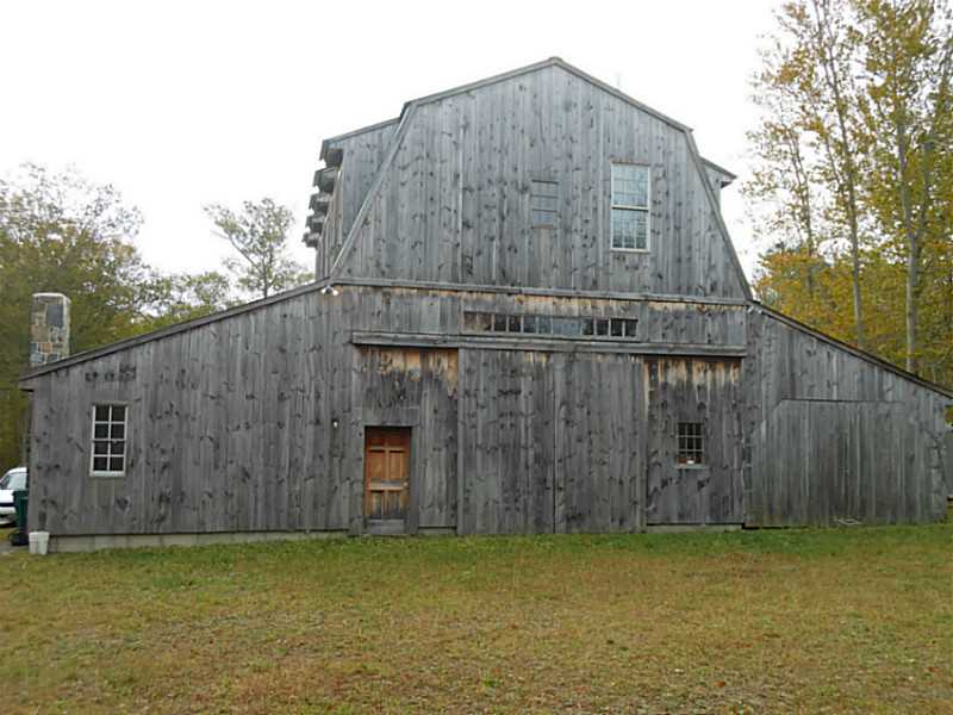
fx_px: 909
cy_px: 358
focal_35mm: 33
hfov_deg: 55.4
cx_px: 476
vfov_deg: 42.9
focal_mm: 6
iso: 80
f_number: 3.5
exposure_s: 1/200
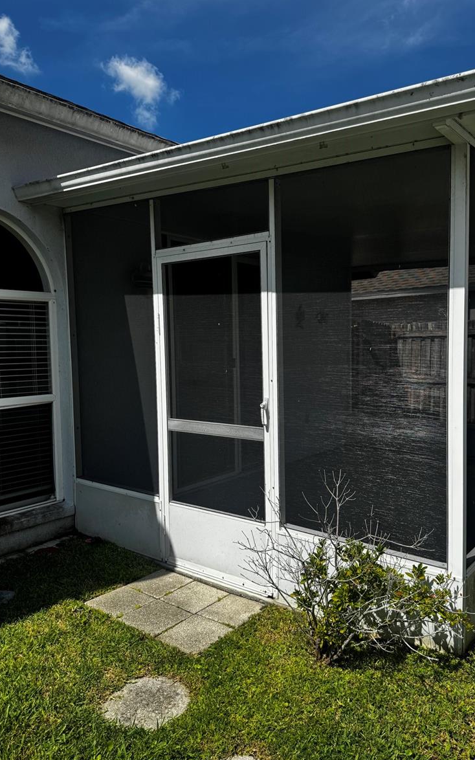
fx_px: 538
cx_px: 282
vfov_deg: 70.4
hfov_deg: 47.4
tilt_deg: -4.3
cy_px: 377
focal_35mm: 26
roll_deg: +0.5
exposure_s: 1/4049
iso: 80
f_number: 1.78
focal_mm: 6.76
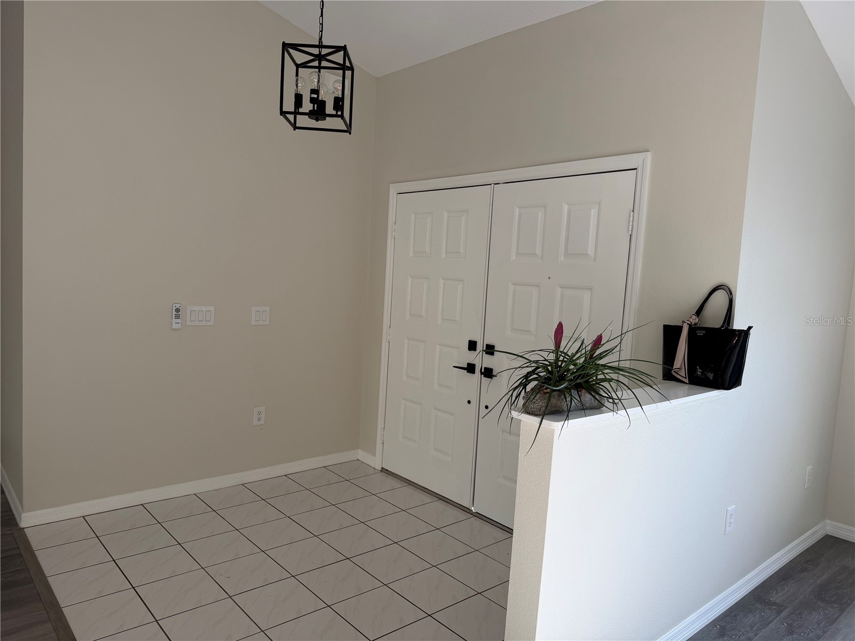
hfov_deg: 71.6
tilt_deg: -5.3
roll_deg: -3.8
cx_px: 428
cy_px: 320
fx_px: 593
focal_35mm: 24
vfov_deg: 56.8
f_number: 1.78
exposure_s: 1/120
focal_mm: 6.76
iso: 100
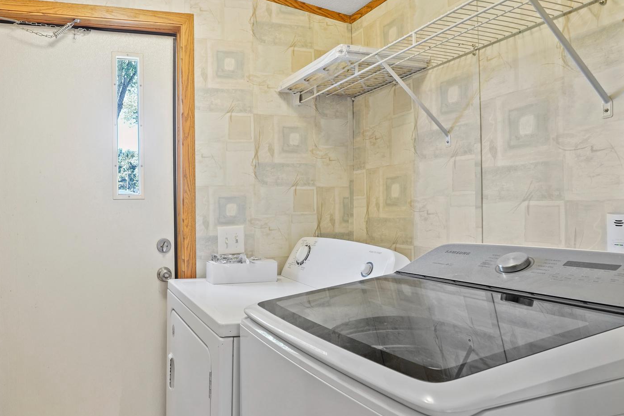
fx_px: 433
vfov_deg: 51.3
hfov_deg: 69.3
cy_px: 208
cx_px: 203
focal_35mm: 25
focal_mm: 17
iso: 400
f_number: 9
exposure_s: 1.3
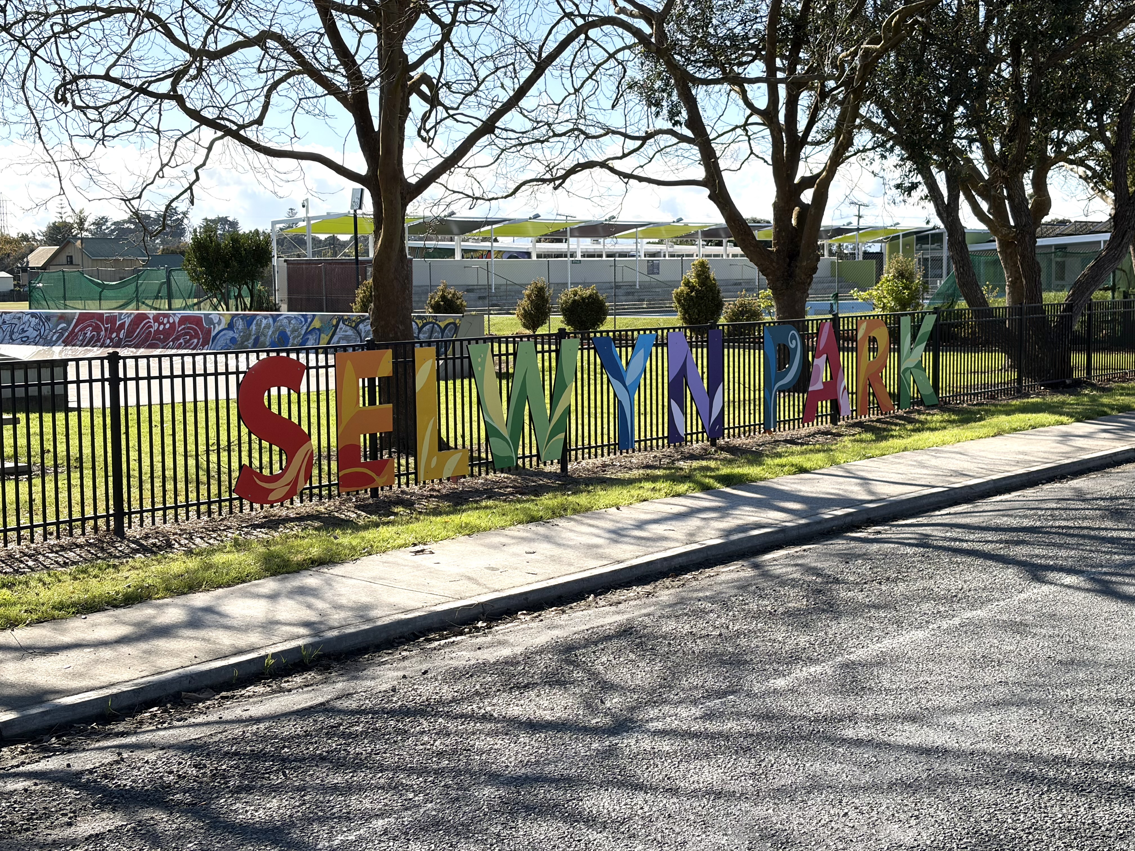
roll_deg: +0.4
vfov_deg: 28.0
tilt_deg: -4.4
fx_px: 1705
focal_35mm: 52
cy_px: 426
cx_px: 568
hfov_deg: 36.8
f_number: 1.6
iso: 50
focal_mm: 5.96
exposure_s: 1/3125
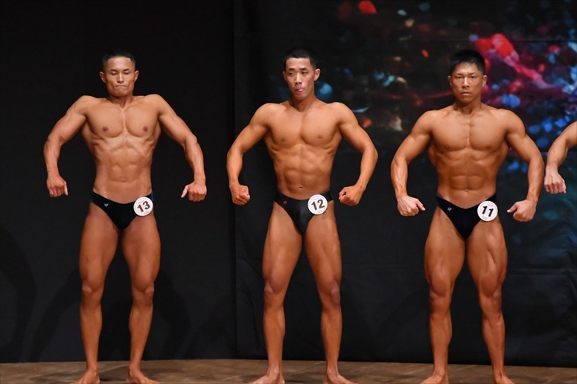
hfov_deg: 6.0
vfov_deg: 4.0
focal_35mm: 345
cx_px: 288
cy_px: 192
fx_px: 5527
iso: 8000
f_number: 5.6
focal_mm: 230
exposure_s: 1/400
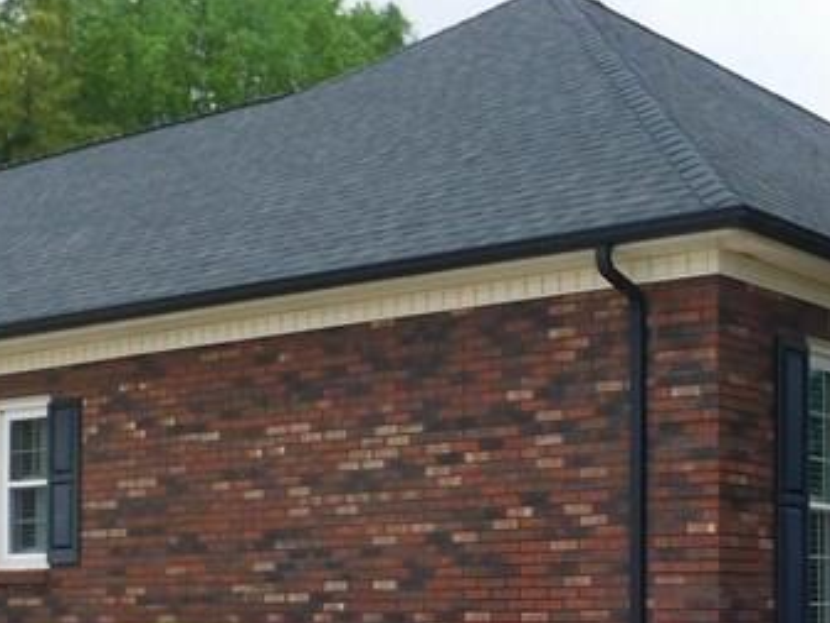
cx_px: 719
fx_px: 1678
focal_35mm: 70
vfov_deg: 20.4
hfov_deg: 27.0
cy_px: 608
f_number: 3
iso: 125
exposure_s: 1/1000
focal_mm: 4
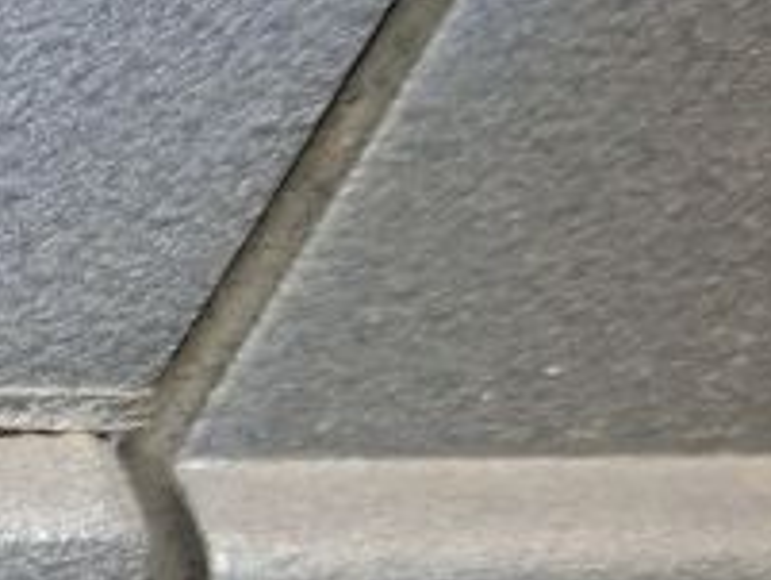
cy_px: 899
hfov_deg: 13.0
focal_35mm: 122
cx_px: -965
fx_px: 2719
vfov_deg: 11.6
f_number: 1.8
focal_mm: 5.54
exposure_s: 1/33
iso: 400
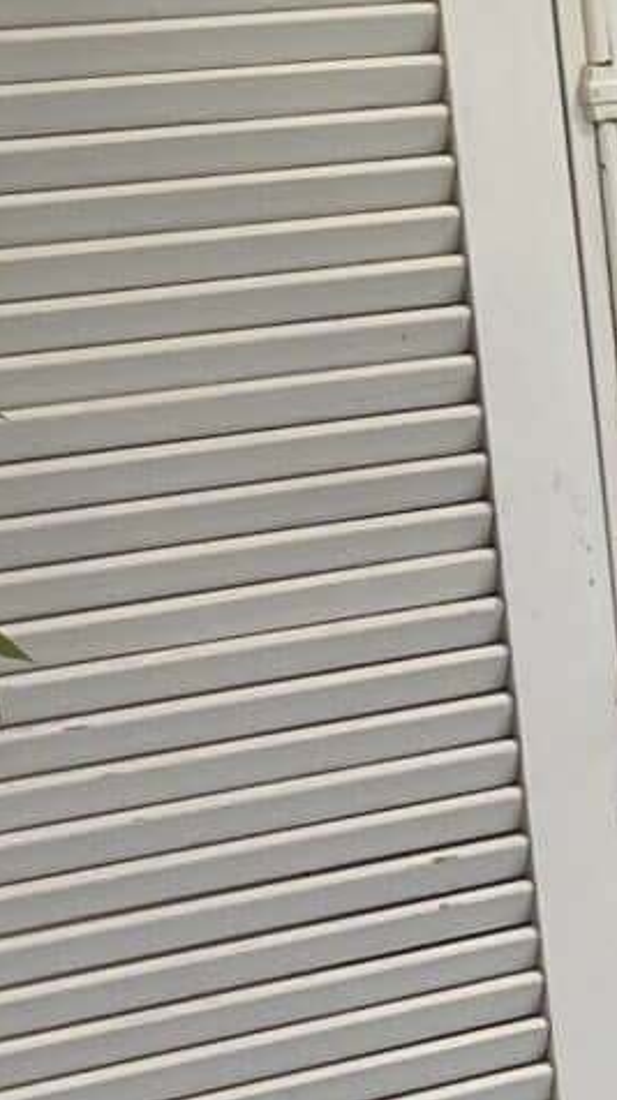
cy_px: 550
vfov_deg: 17.6
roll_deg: +0.7
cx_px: 1548
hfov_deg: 8.9
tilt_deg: -13.7
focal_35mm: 122
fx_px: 3556
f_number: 1.6
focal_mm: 5.1
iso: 125
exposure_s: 1/100
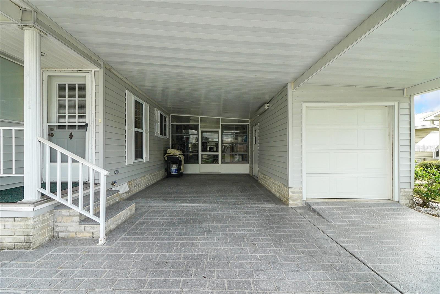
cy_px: 147
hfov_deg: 100.4
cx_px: 220
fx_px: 183
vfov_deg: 77.3
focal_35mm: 15
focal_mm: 10
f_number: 8
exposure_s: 1/250
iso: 400
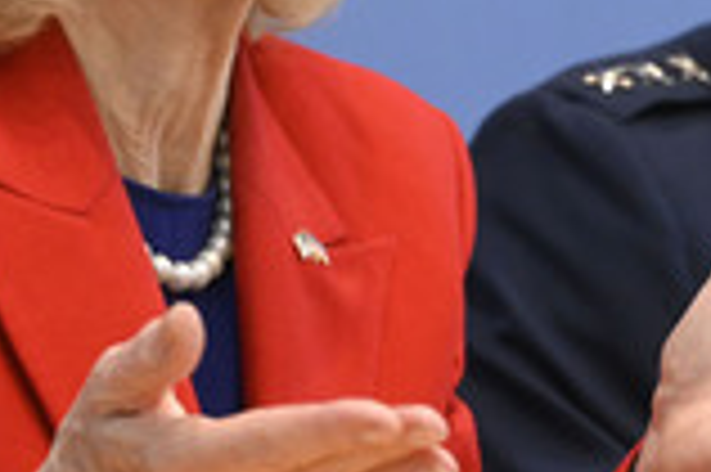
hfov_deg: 6.2
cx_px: 452
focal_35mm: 332
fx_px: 6550
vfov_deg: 4.1
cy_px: -63
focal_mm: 116
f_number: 7.1
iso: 4000
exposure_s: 1/500
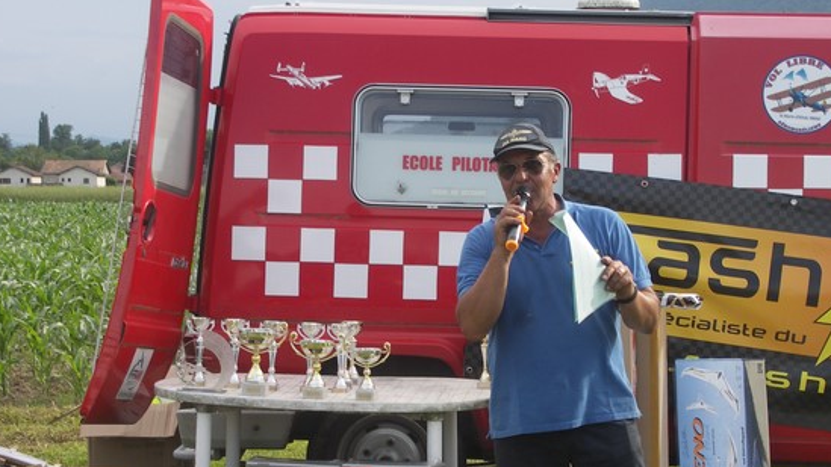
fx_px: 2204
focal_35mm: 100
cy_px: 352
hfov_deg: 21.4
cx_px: 391
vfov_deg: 12.1
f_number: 4
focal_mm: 16.3
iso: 50
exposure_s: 1/125
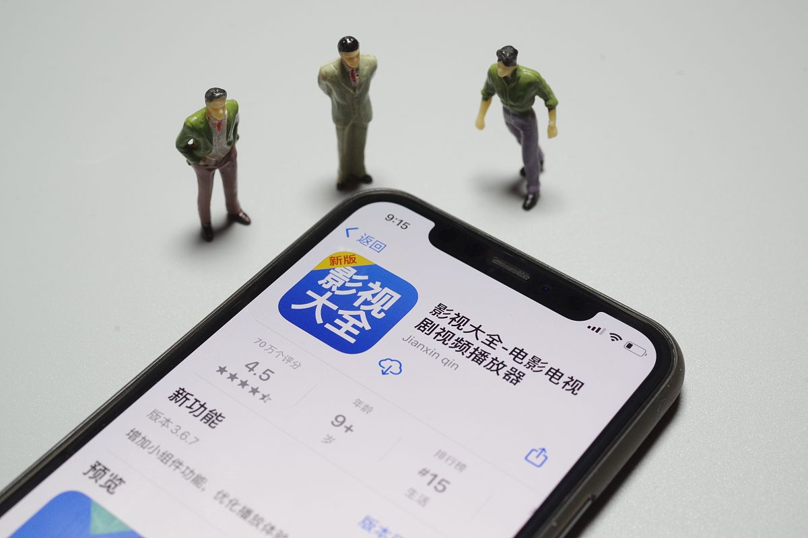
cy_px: 269
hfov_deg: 39.6
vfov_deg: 27.0
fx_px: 1122
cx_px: 404
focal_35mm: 50
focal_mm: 50
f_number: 10
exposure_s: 1/100
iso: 1600
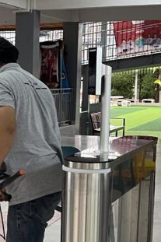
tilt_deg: -6.6
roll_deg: -0.8
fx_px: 598
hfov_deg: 14.9
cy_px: 151
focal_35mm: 89
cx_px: -29
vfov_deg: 22.8
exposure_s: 1/60
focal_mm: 5.1
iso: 125
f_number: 1.6
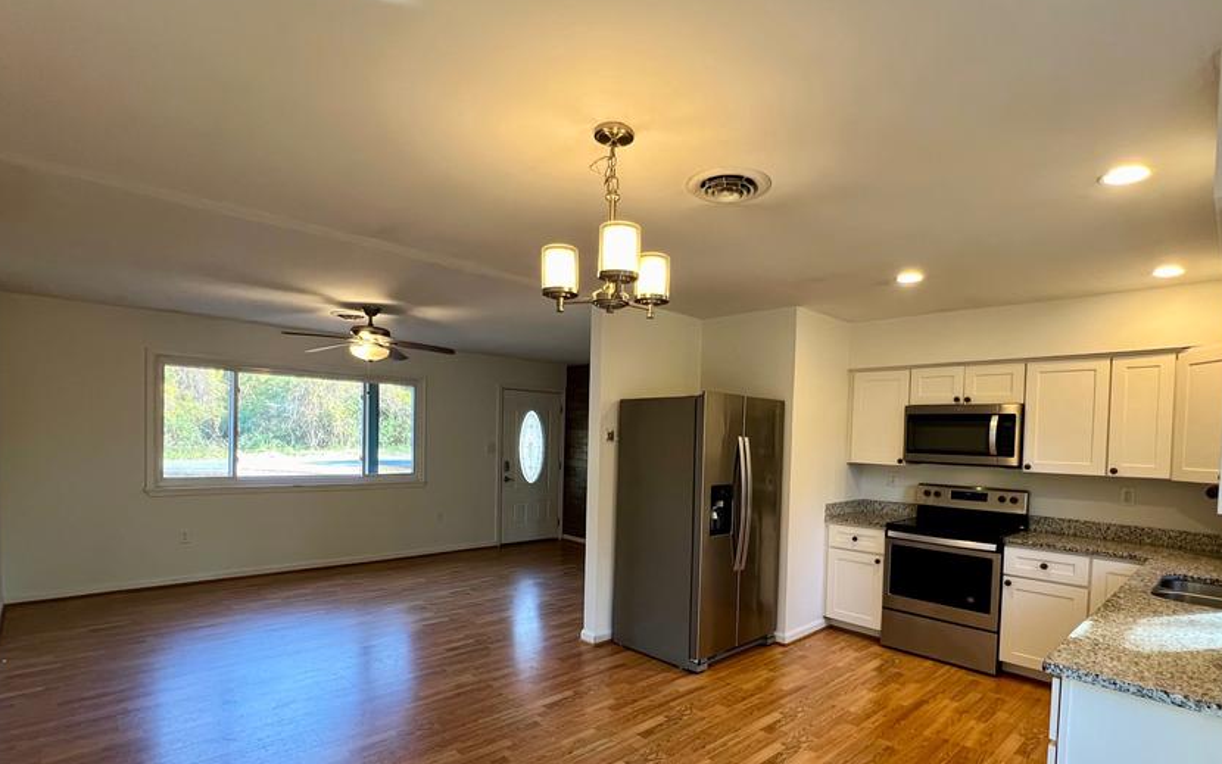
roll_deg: -1.6
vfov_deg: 67.4
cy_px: 458
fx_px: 566
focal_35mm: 17
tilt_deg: -2.1
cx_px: 646
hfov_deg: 94.3
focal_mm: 1.57
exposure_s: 1/120
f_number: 1.8
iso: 250
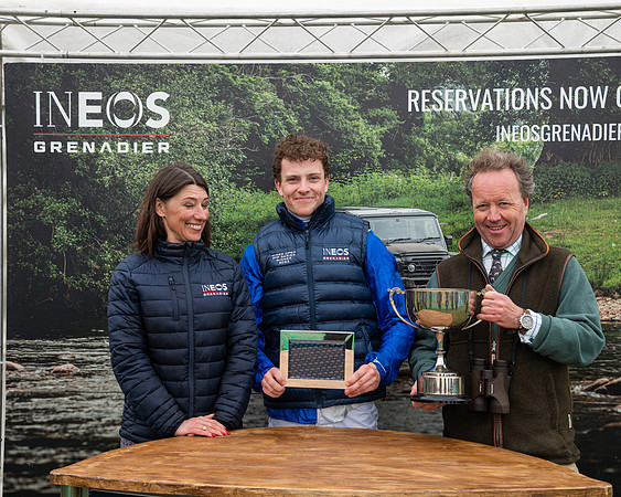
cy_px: 248
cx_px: 287
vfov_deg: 28.0
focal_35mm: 54
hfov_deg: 34.7
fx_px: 994
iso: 400
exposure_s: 1/250
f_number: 5
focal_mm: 48
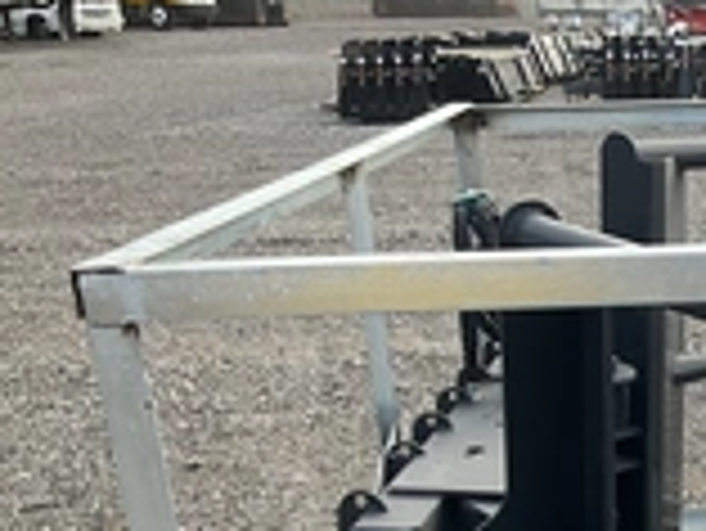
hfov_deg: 24.2
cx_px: 814
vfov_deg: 19.0
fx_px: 1510
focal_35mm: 74
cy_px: 608
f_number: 1.8
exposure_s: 1/131
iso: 16
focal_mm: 3
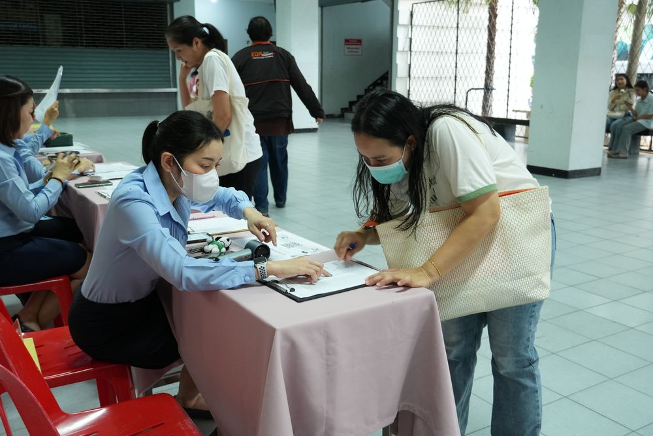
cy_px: 218
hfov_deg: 53.1
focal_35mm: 36
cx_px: 326
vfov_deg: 36.9
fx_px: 653
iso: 1600
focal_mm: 24
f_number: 4
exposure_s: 1/40
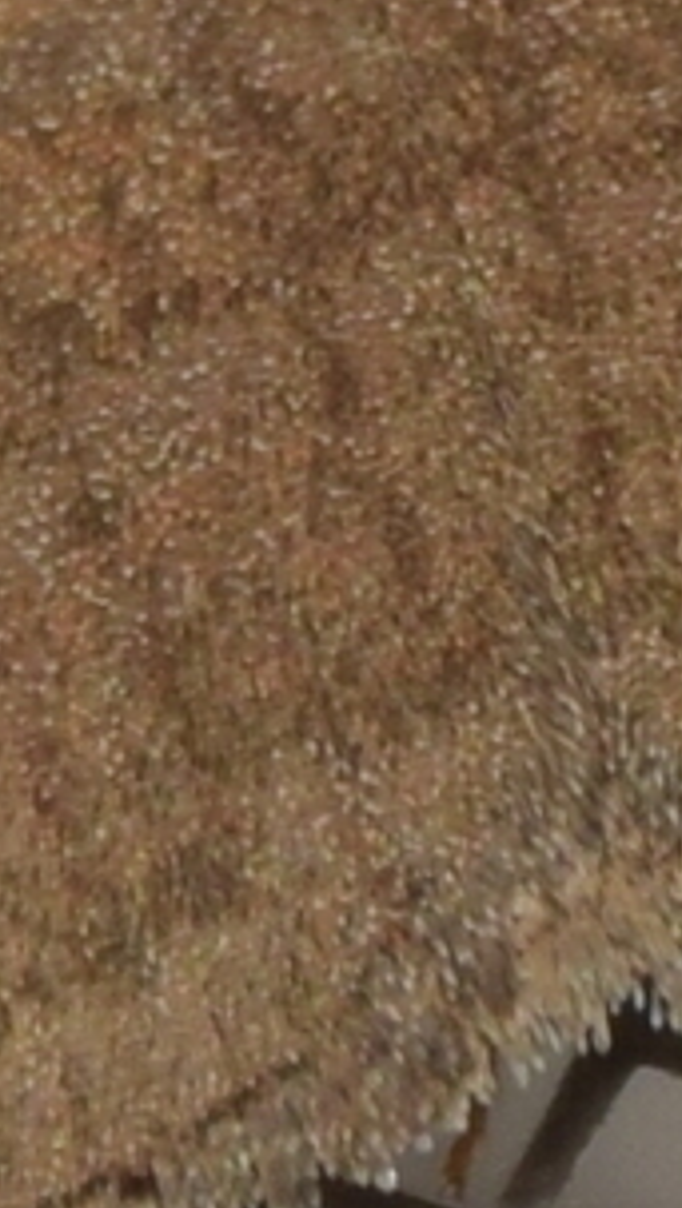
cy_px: 259
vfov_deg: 3.1
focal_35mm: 695
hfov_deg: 1.8
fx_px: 22288
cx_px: 305
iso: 125
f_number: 10
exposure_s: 1/160
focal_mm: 140
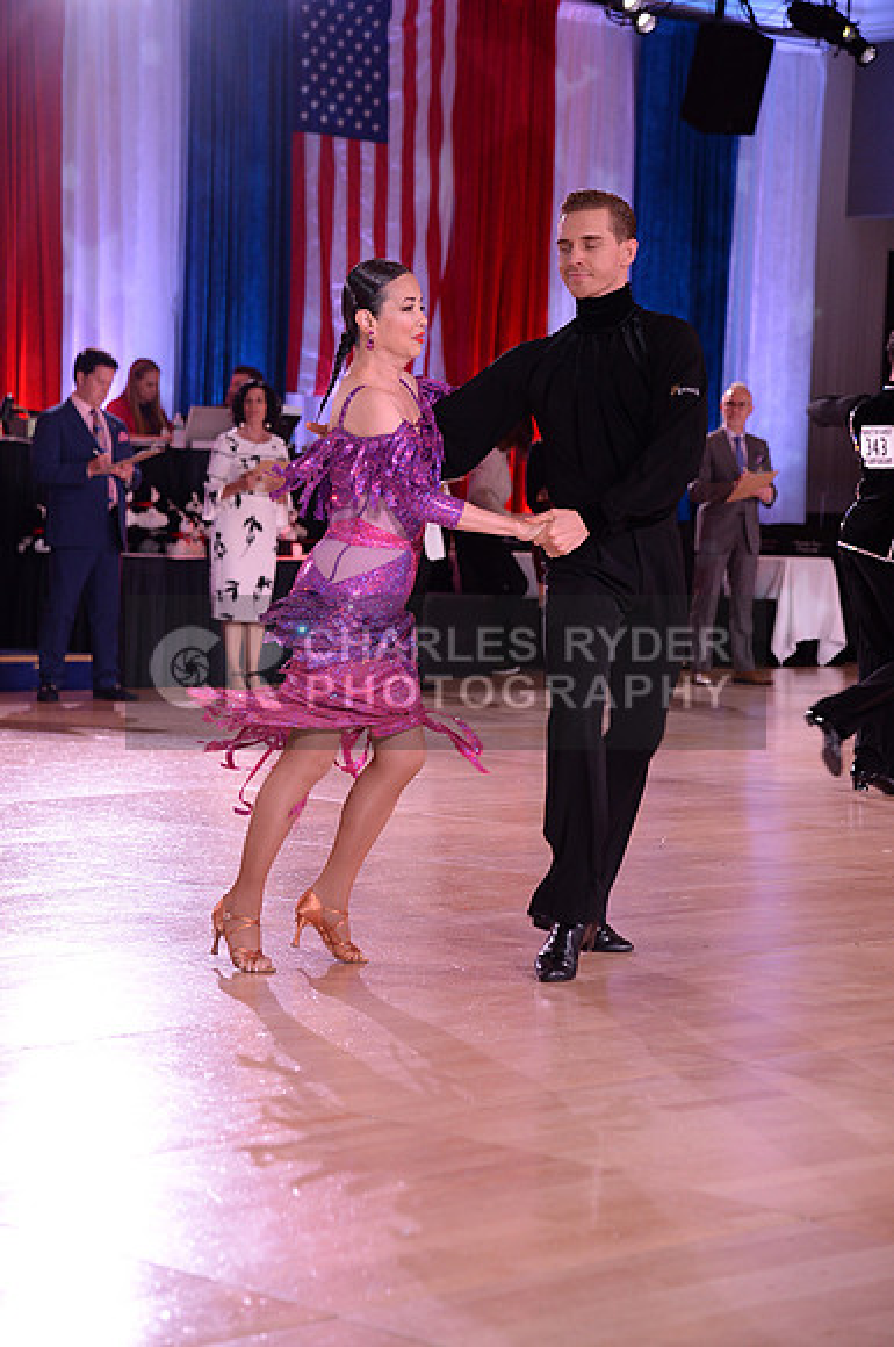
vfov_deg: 22.2
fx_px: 3437
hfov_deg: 14.8
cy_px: 674
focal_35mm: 92
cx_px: 447
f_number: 5
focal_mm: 92
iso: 2000
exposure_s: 1/250
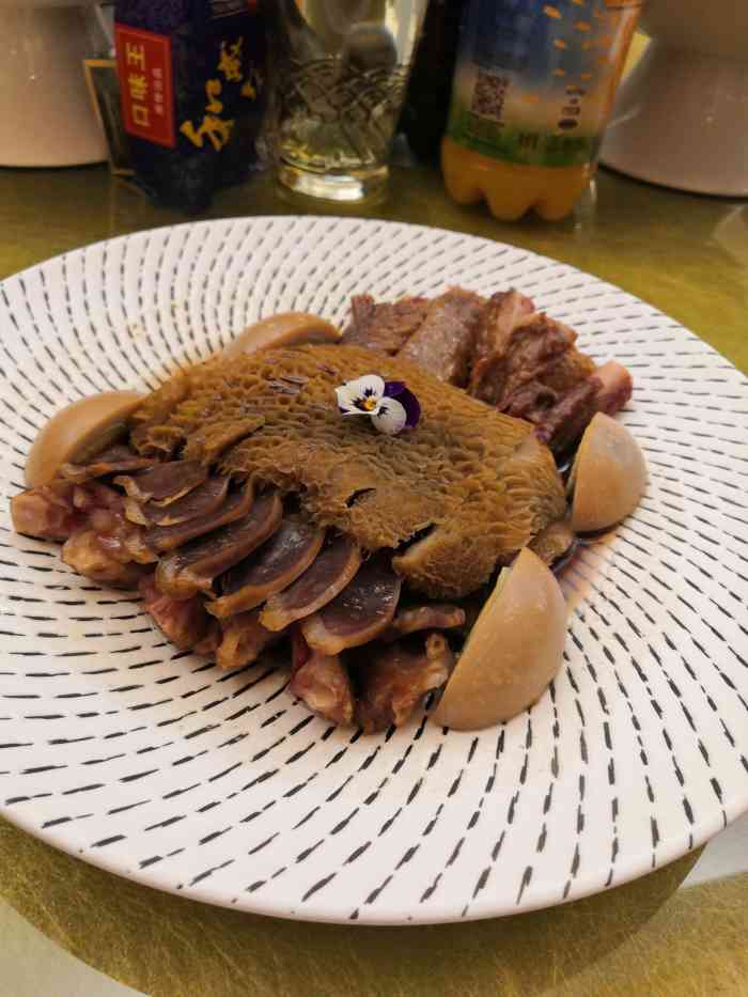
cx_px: 374
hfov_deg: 51.4
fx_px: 778
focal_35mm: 27
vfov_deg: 65.3
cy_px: 498
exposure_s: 1/33.3
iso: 250
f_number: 1.8
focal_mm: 3.95
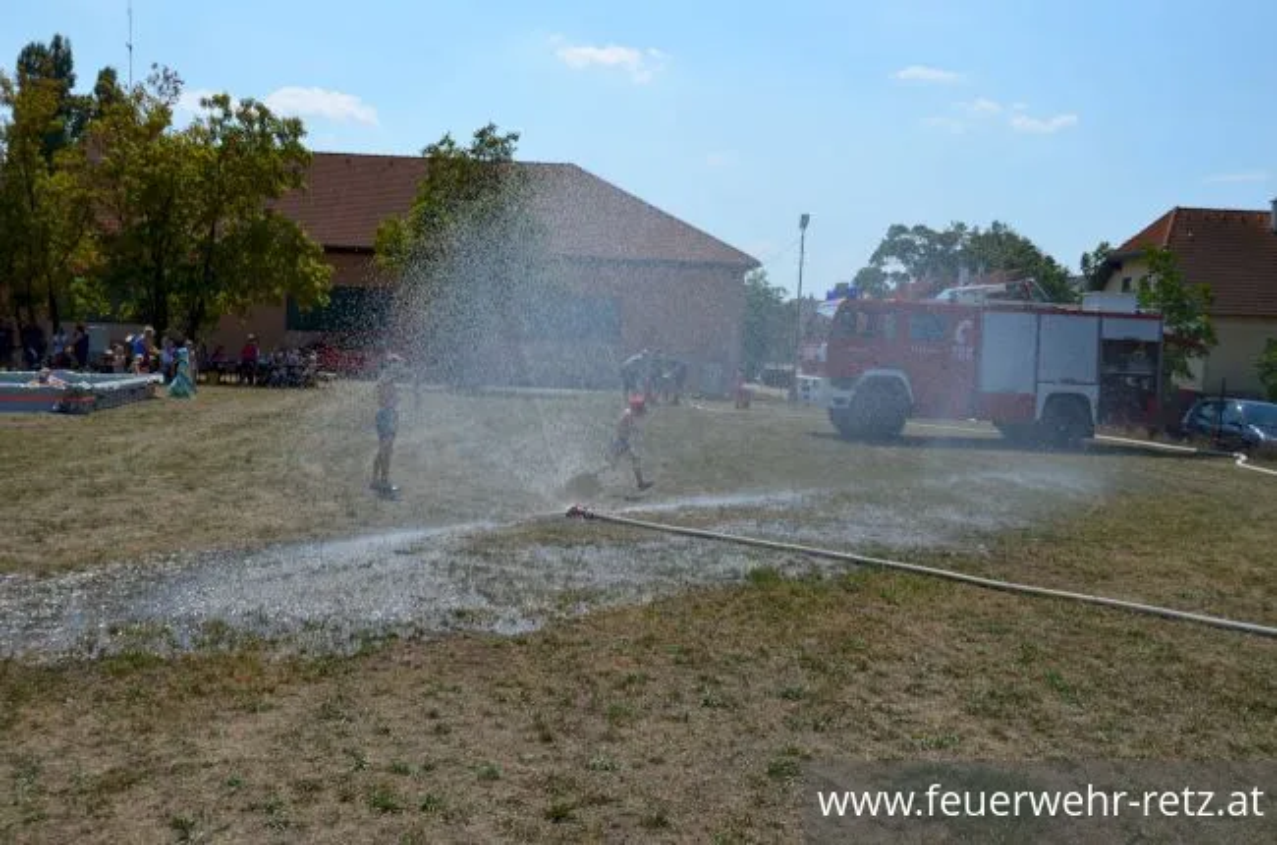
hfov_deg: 57.3
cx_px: 638
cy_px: 422
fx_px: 1168
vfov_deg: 39.8
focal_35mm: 33
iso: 100
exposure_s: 1/320
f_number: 9
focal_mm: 22
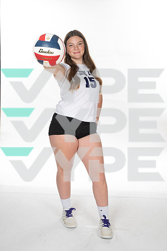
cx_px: 84
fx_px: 348
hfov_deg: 27.0
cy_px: 126
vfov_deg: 39.6
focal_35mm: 50
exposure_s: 1/320
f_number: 7.1
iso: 800
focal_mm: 50
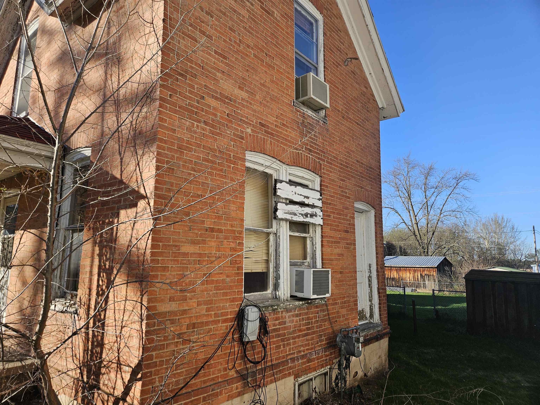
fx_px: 359
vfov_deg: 58.9
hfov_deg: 73.9
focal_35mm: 23
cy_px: 202
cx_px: 270
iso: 25
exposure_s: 1/1186
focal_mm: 5.4
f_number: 1.8
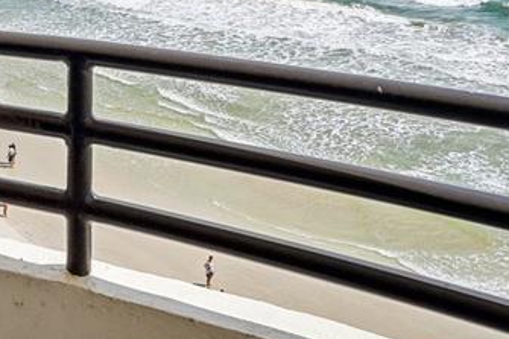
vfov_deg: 22.1
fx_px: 735
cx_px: -38
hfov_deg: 33.7
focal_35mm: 52
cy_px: -149
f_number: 22
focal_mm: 17
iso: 160
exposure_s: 1/125
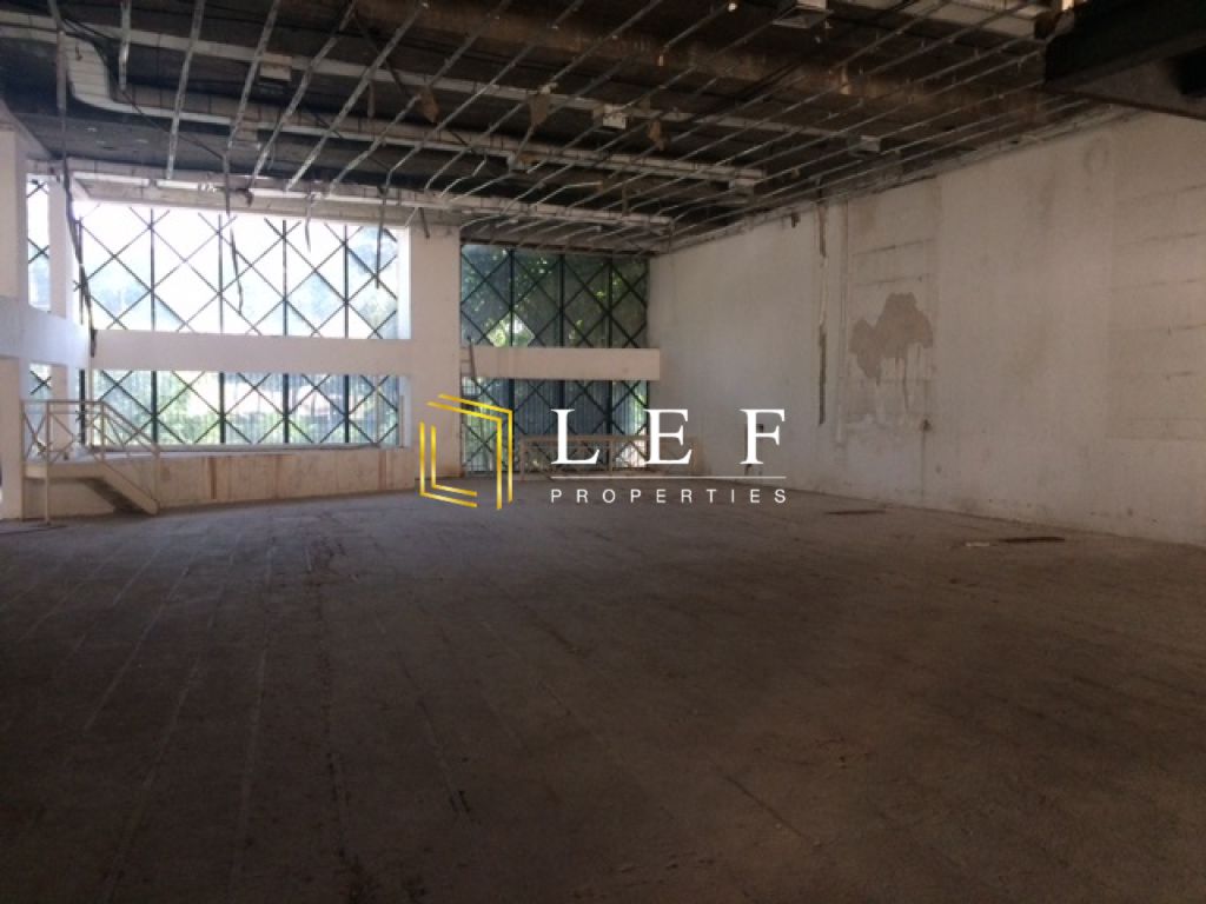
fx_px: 1010
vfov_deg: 48.2
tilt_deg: -4.9
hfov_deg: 61.7
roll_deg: -1.6
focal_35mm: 29
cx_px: 603
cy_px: 452
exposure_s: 1/30
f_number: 2.2
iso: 160
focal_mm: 4.15
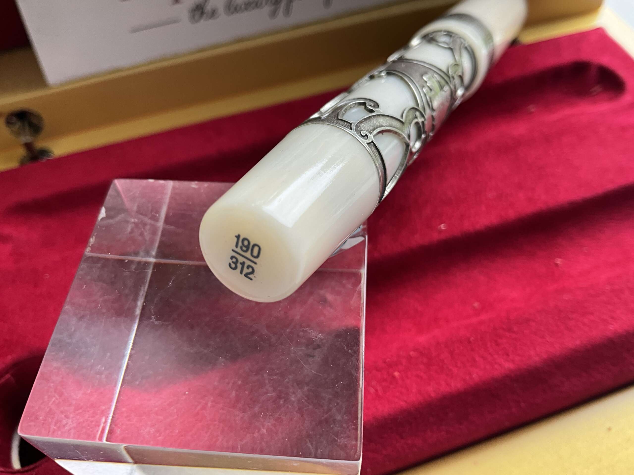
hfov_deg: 61.7
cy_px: 238
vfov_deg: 48.2
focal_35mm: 29
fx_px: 531
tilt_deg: -54.7
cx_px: 317
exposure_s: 1/122
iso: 40
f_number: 1.8
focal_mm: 3
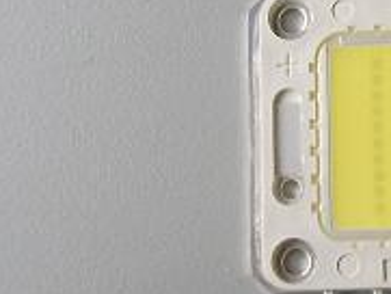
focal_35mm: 85
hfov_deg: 21.7
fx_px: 961
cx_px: 443
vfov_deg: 17.4
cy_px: 130
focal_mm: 5.8
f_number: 2.9
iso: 100
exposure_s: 1/60
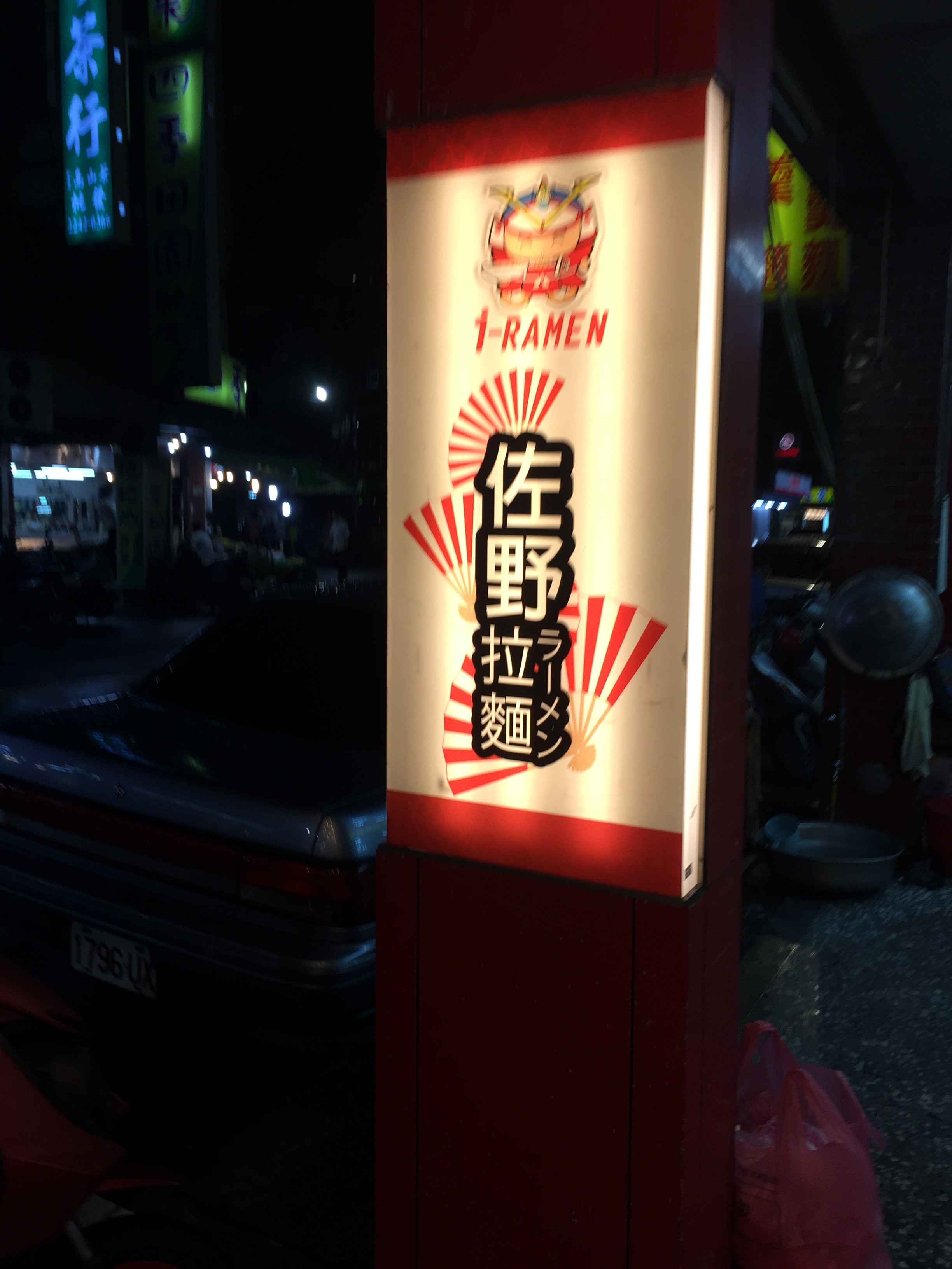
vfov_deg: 61.7
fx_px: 1063
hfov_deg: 48.2
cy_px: 634
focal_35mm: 29
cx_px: 476
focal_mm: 4.15
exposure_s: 1/60
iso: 40
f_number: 2.2
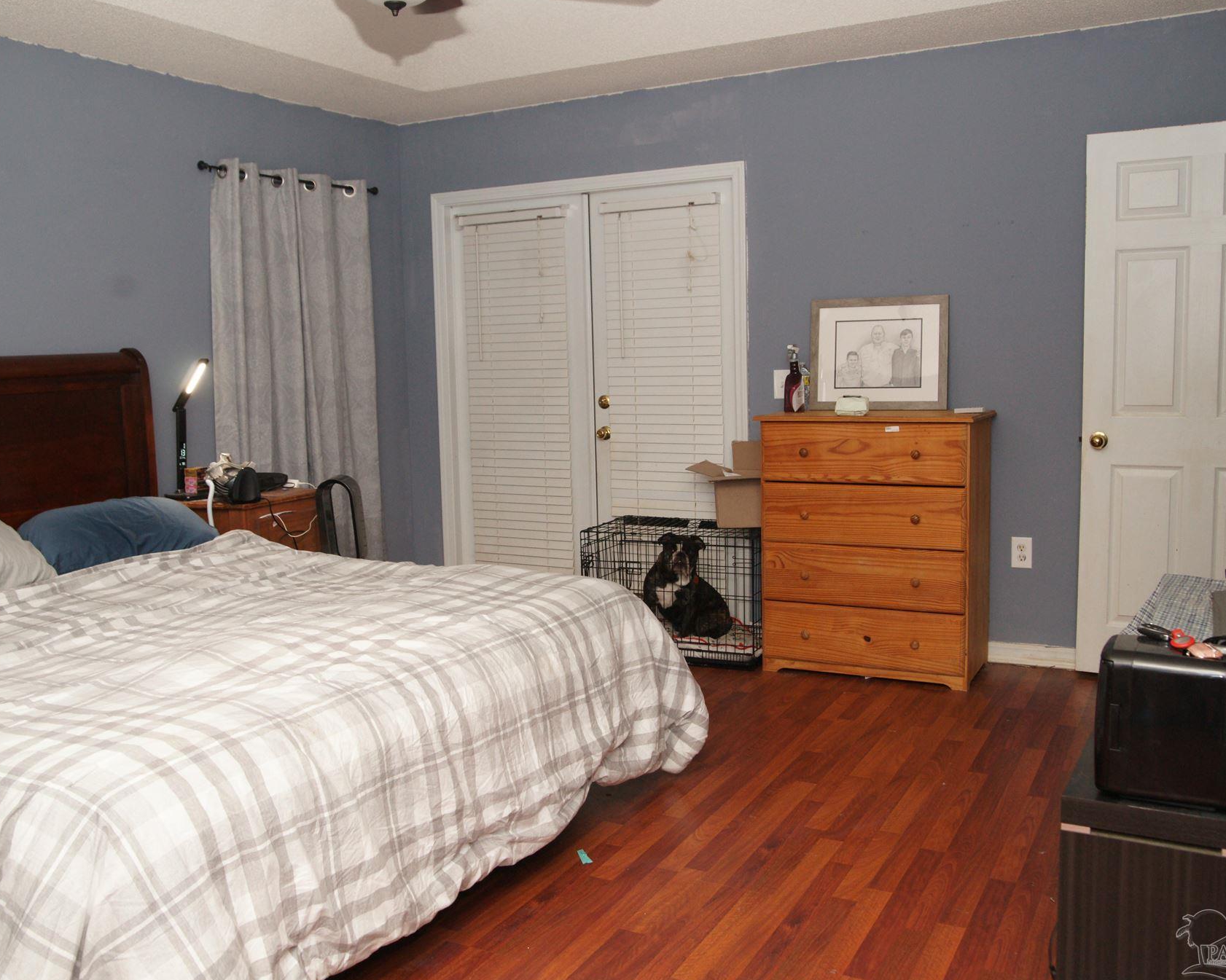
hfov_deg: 55.6
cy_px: 491
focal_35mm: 32
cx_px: 561
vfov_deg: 45.8
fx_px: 1161
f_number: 5.6
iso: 800
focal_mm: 28
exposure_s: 1/60
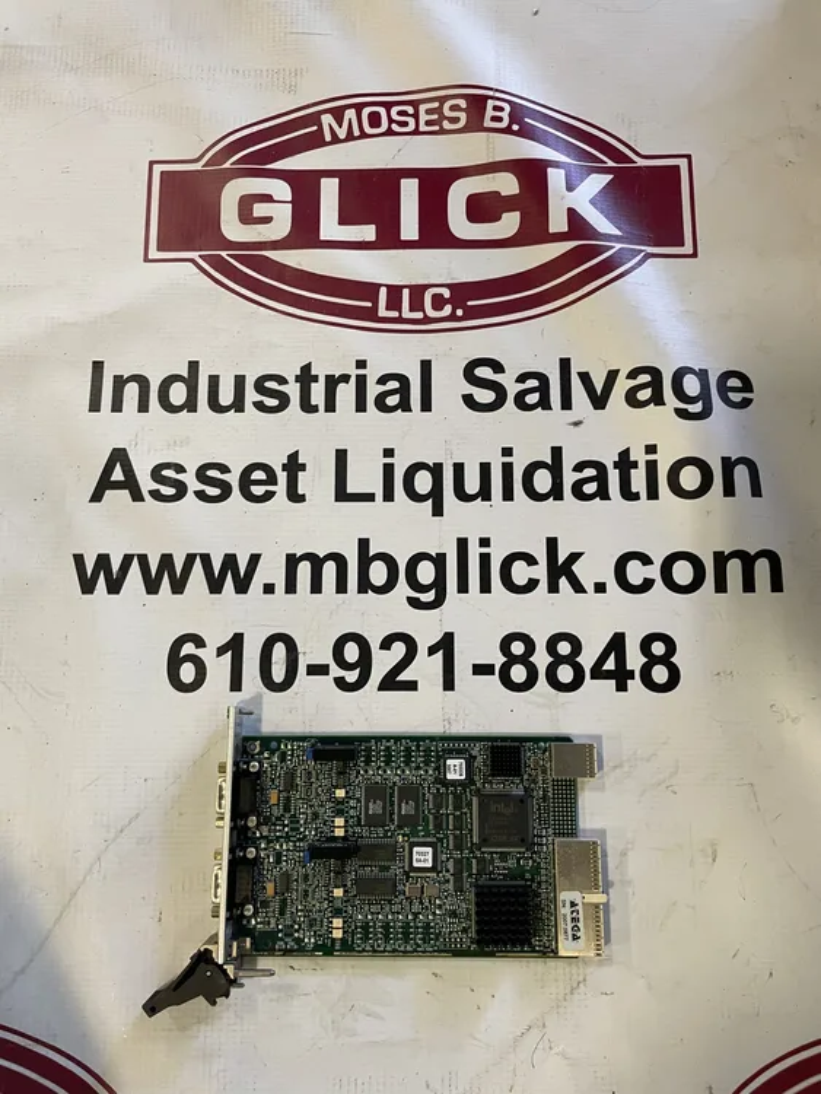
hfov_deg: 53.1
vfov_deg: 67.3
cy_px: 547
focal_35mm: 26
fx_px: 822
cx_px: 410
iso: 160
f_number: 1.6
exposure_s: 1/60
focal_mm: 4.2
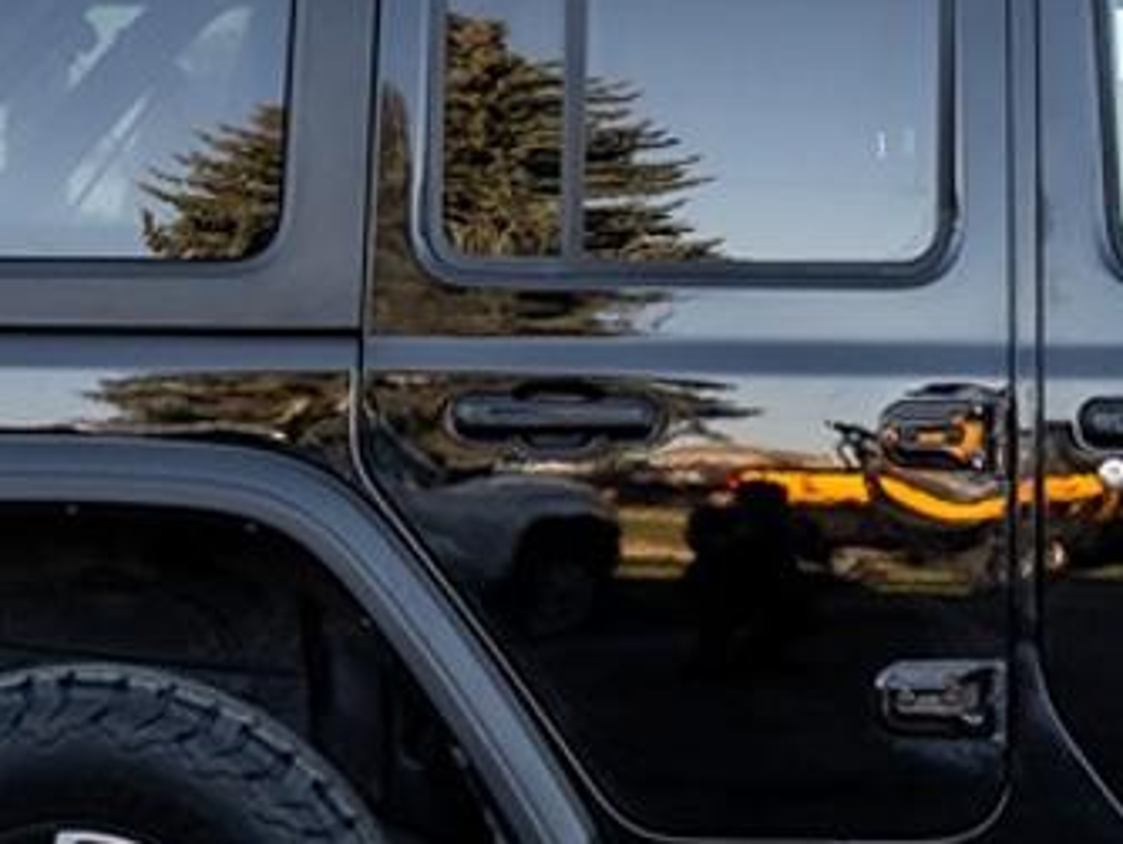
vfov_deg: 7.5
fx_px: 6396
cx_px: 1039
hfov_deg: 10.0
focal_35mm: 197
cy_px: 92
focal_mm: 36.3
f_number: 4
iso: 125
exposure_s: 1/250
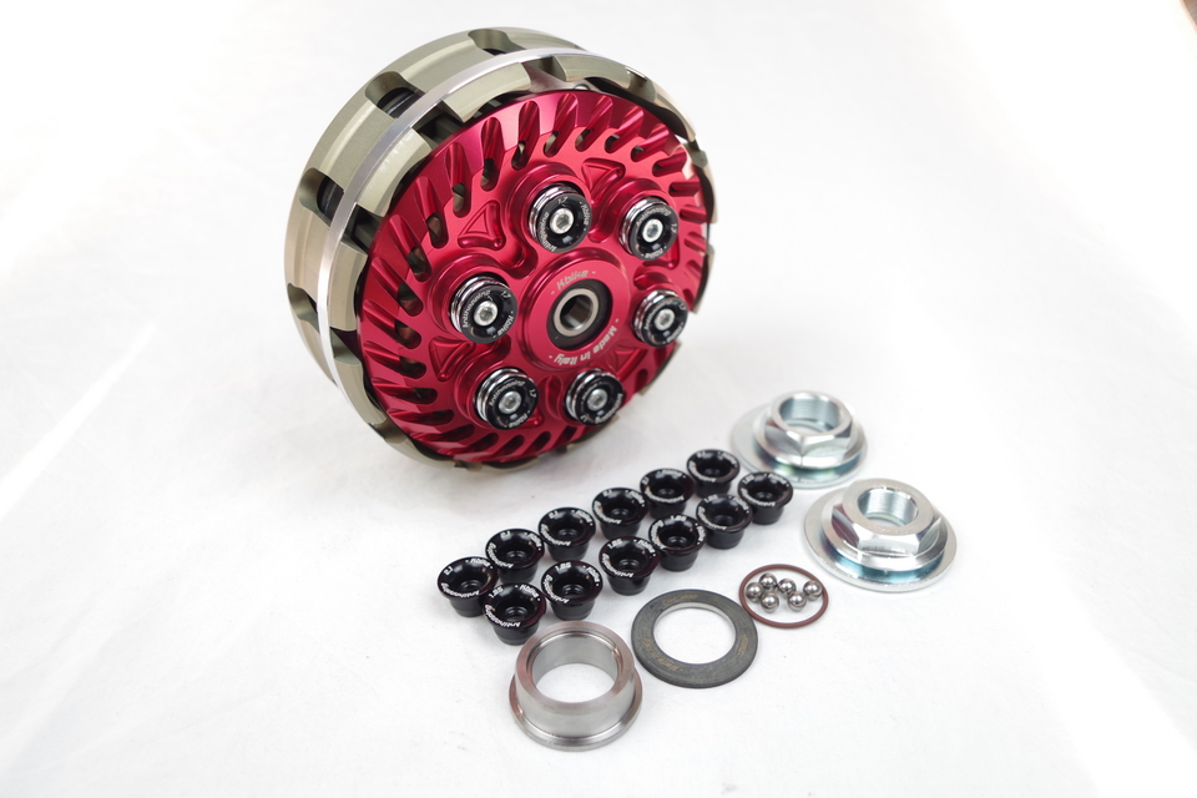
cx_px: 598
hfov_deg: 60.3
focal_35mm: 31
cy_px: 399
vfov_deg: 42.3
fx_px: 1031
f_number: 5
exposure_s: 1/30
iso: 100
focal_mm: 21.25
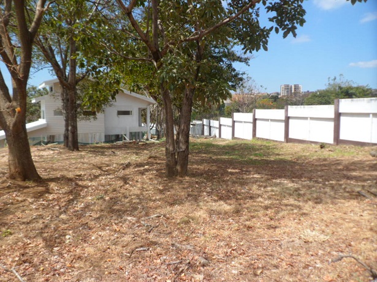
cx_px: 188
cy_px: 141
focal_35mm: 27
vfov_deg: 51.3
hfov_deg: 65.3
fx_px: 294
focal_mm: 4.9
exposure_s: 1/750
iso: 80
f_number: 3.3
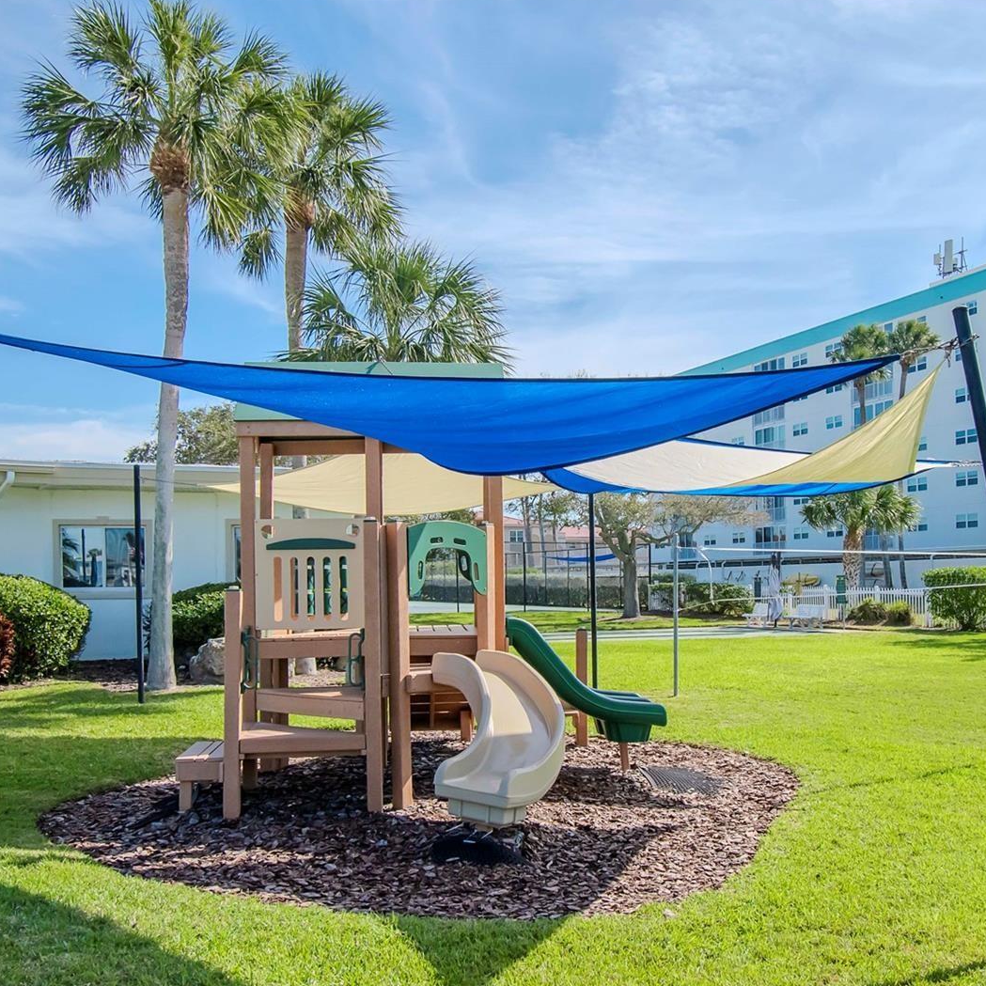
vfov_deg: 47.2
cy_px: 494
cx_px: 583
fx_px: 1128
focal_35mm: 35
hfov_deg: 47.0
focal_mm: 18
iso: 640
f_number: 7.1
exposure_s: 1/3200
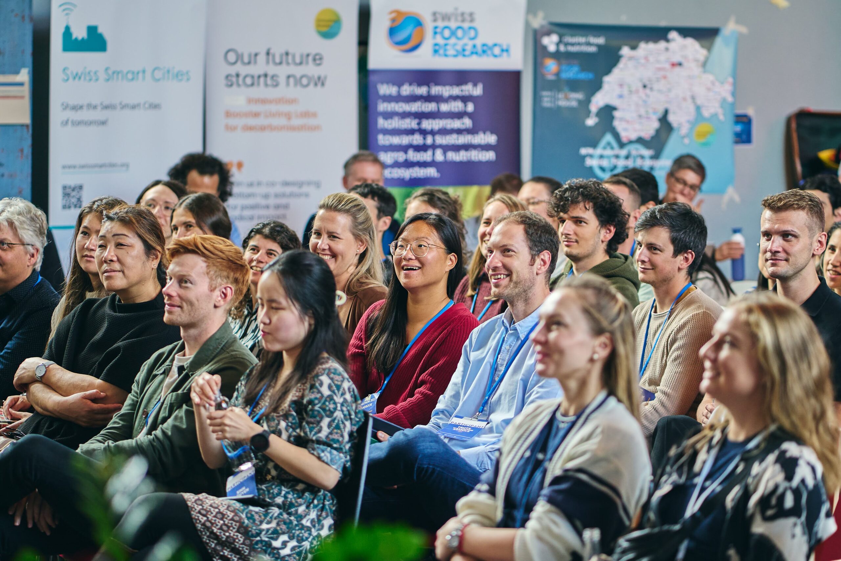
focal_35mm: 127
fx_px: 2967
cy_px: 280
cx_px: 420
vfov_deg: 10.8
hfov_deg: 16.1
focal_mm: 85
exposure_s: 1/125
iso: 200
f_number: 1.8
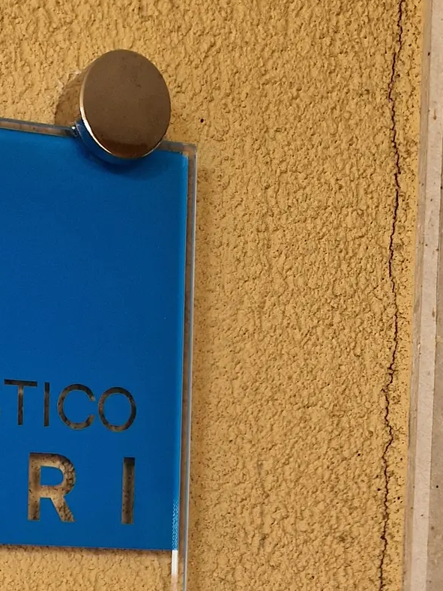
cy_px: 862
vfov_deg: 22.4
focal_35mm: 73
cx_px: -213
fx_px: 1246
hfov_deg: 18.1
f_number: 1.8
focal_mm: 5.4
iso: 50
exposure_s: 1/100
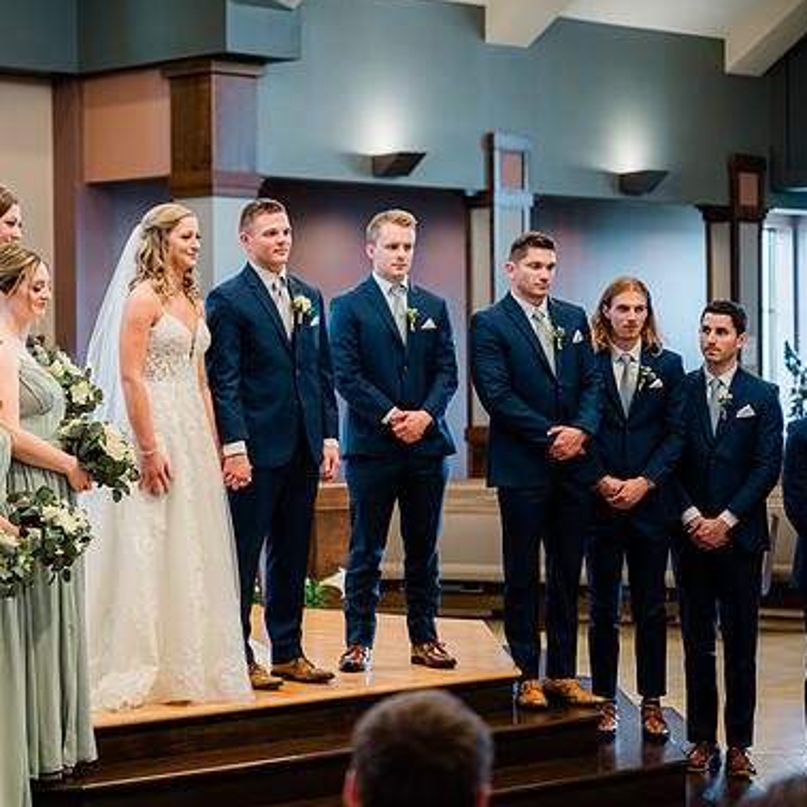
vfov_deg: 17.7
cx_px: 167
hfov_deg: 17.6
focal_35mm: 98
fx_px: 2585
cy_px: 402
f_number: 2.8
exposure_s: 1/250
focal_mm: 70
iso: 1000
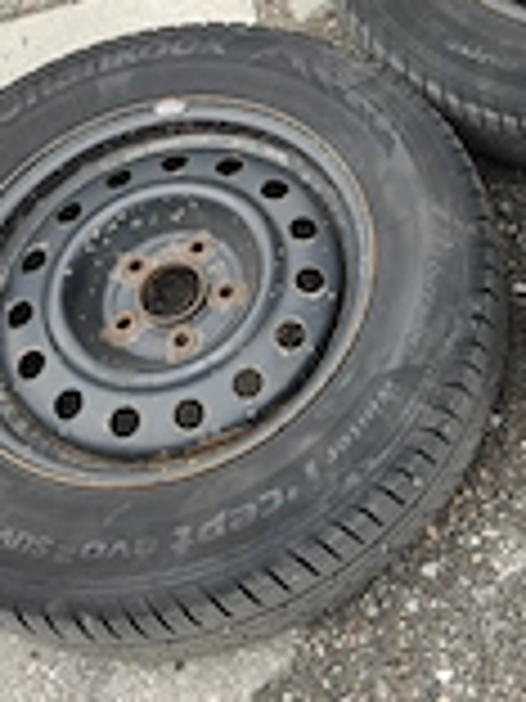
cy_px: 148
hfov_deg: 23.3
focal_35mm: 59
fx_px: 1195
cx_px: 575
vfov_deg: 31.9
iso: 50
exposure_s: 1/283
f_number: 1.6
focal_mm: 6.06
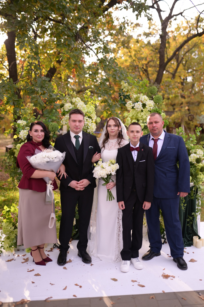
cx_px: 102
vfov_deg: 54.5
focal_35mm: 35
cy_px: 154
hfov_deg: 37.8
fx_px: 298
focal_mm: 35
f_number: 2
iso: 320
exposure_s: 1/1250
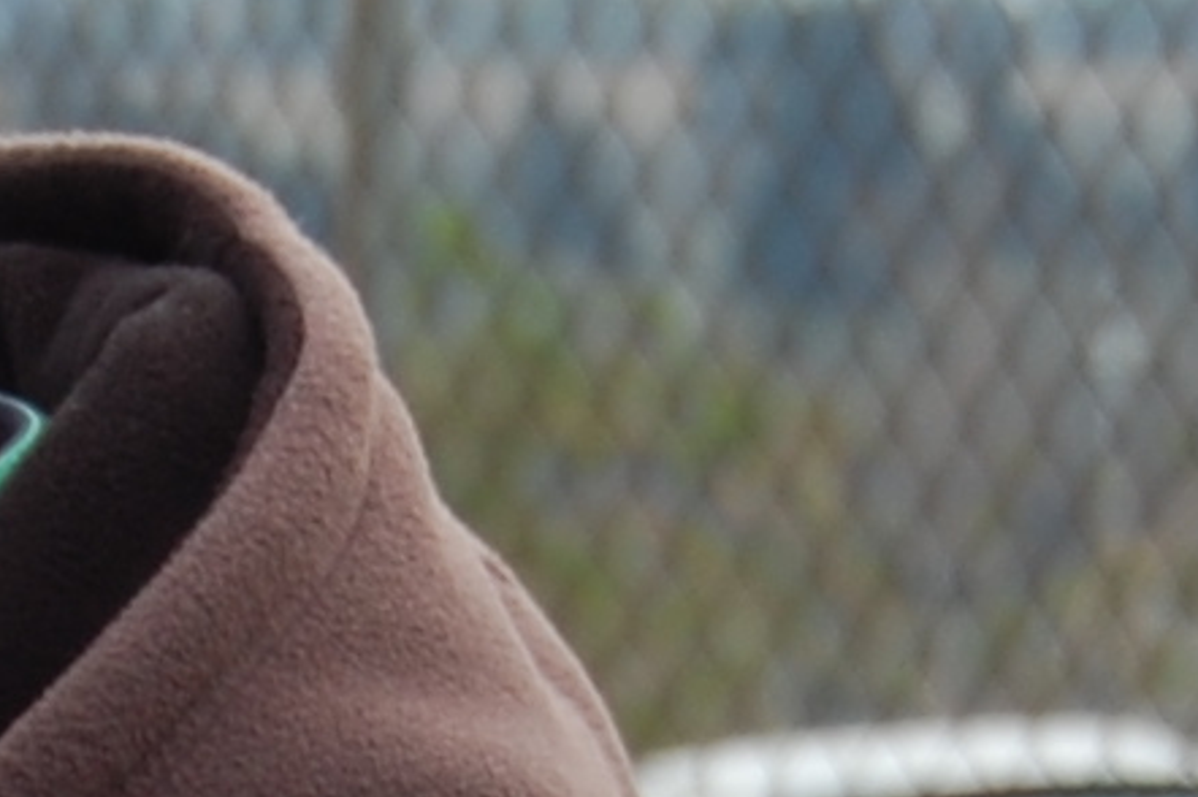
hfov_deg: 3.7
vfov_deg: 2.4
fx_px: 18668
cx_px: 187
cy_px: 1561
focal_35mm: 561
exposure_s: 1/160
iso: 200
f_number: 6.3
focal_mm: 55
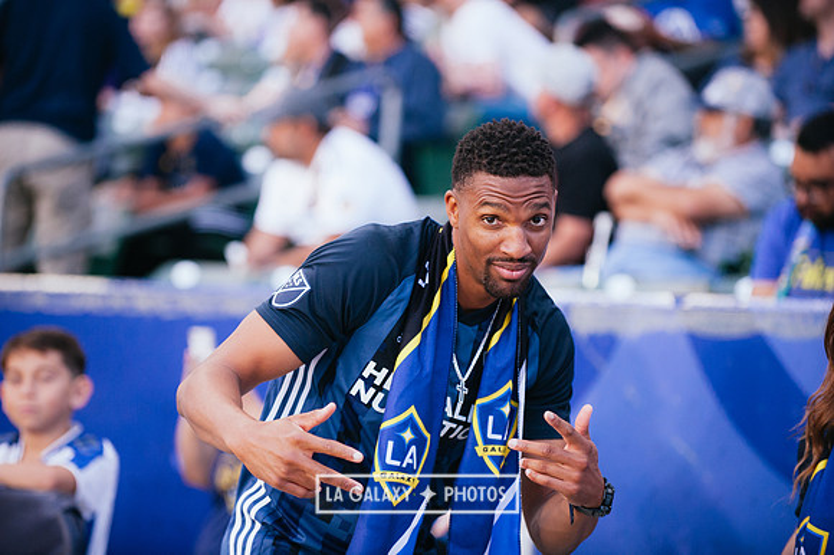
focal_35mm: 150
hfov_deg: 13.7
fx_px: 3473
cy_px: 278
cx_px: 417
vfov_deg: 9.1
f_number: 2.8
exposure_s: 1/640
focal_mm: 150
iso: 1600
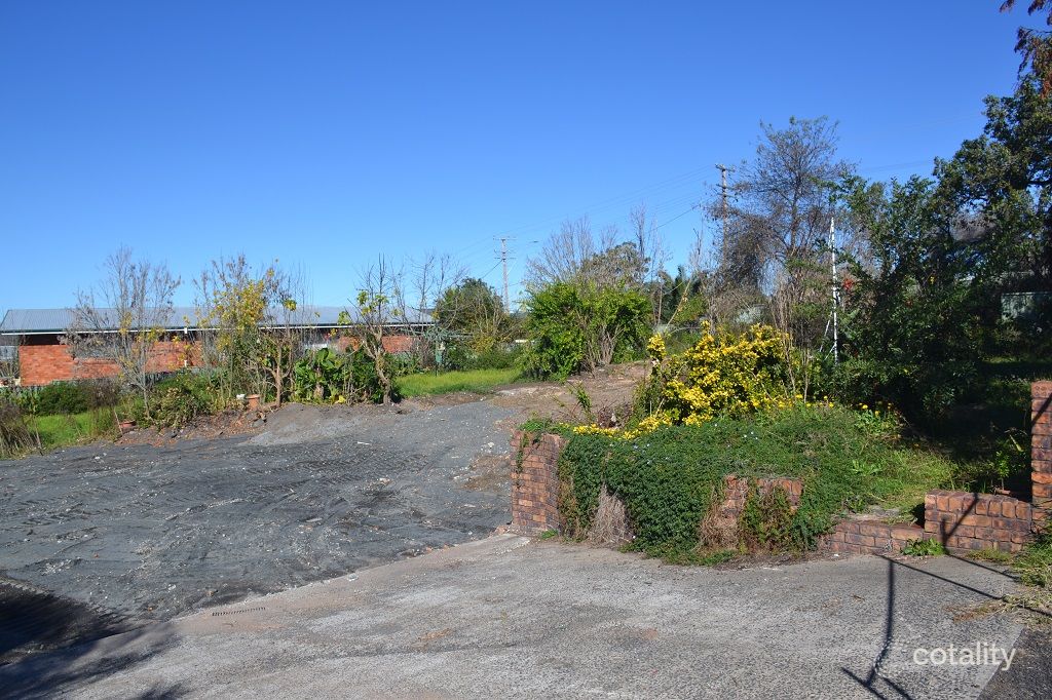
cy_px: 350
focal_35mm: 27
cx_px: 526
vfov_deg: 47.9
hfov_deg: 67.4
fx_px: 789
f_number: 8
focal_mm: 18
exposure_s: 1/250
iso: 100
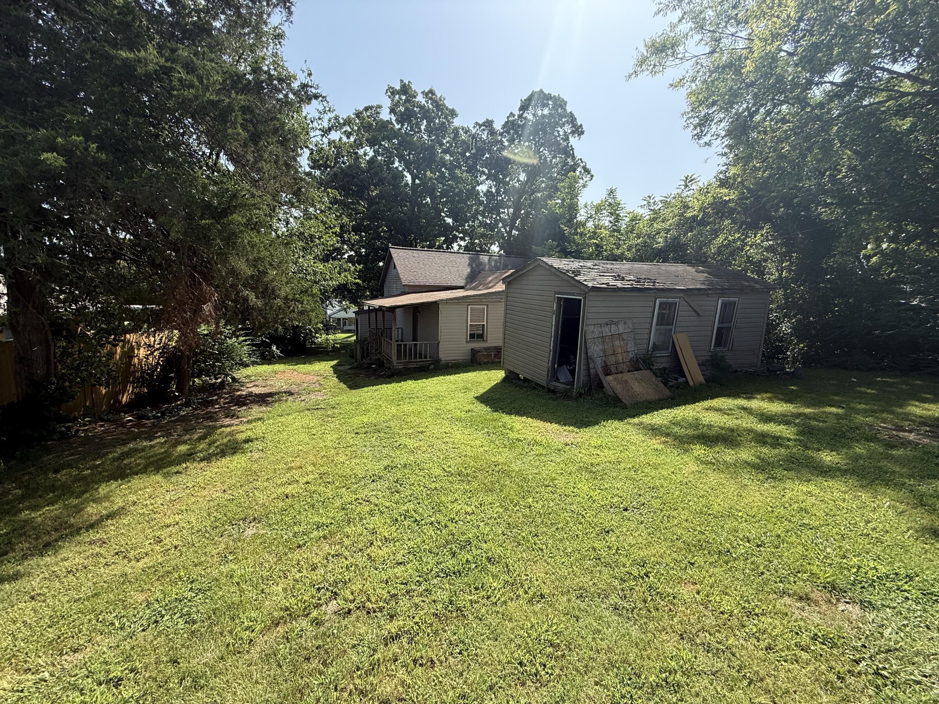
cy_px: 352
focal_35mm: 14
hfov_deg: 102.1
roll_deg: -1.5
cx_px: 470
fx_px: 380
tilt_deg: -9.9
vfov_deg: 85.7
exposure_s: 1/1087
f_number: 2.2
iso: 64
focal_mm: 2.22
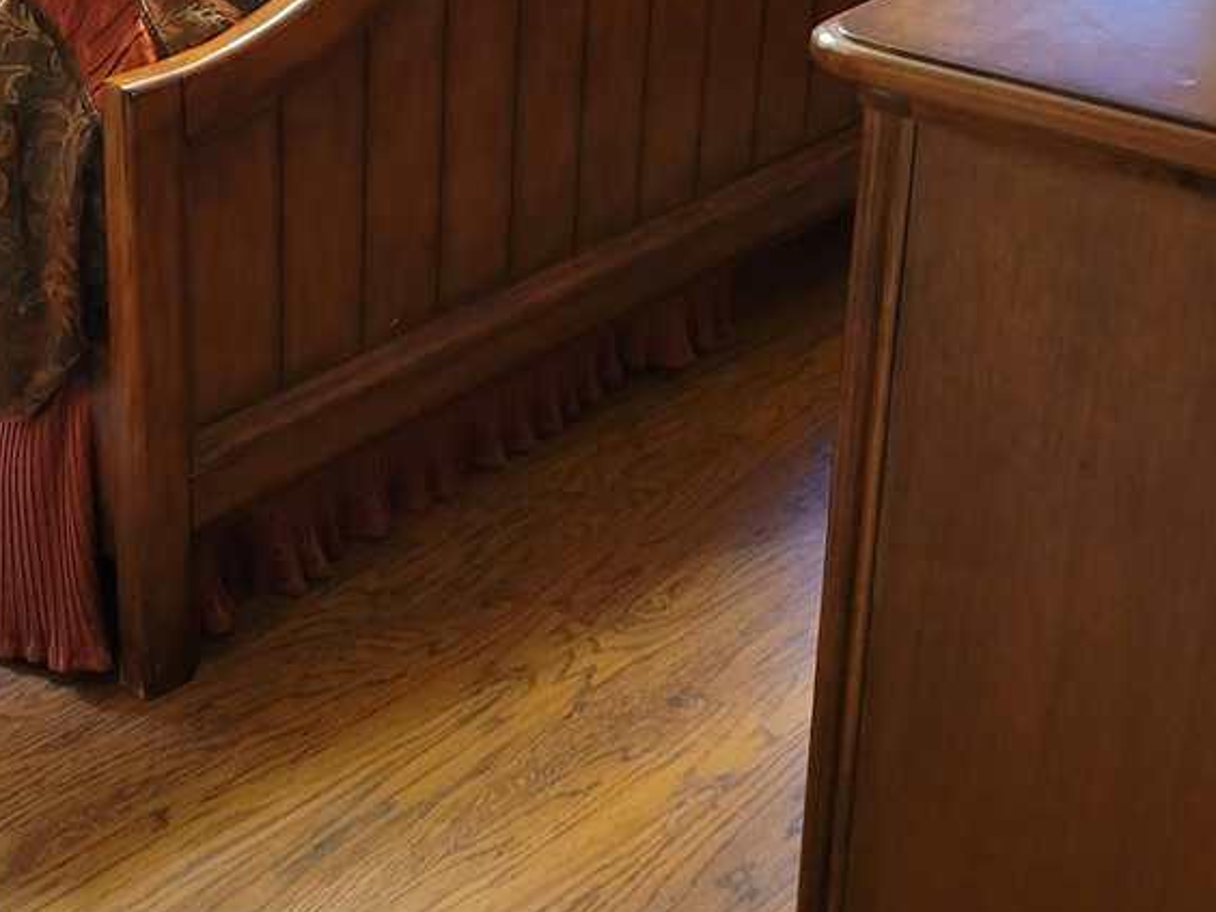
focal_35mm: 59
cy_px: 60
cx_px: 149
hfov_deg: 31.4
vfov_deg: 24.0
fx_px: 2073
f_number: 1.8
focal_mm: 5.4
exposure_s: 1/39
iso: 500
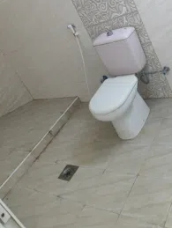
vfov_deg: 48.9
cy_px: 70
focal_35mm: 37
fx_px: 245
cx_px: 93
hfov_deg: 38.7
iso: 913
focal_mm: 5.89
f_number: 1.89
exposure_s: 1/50
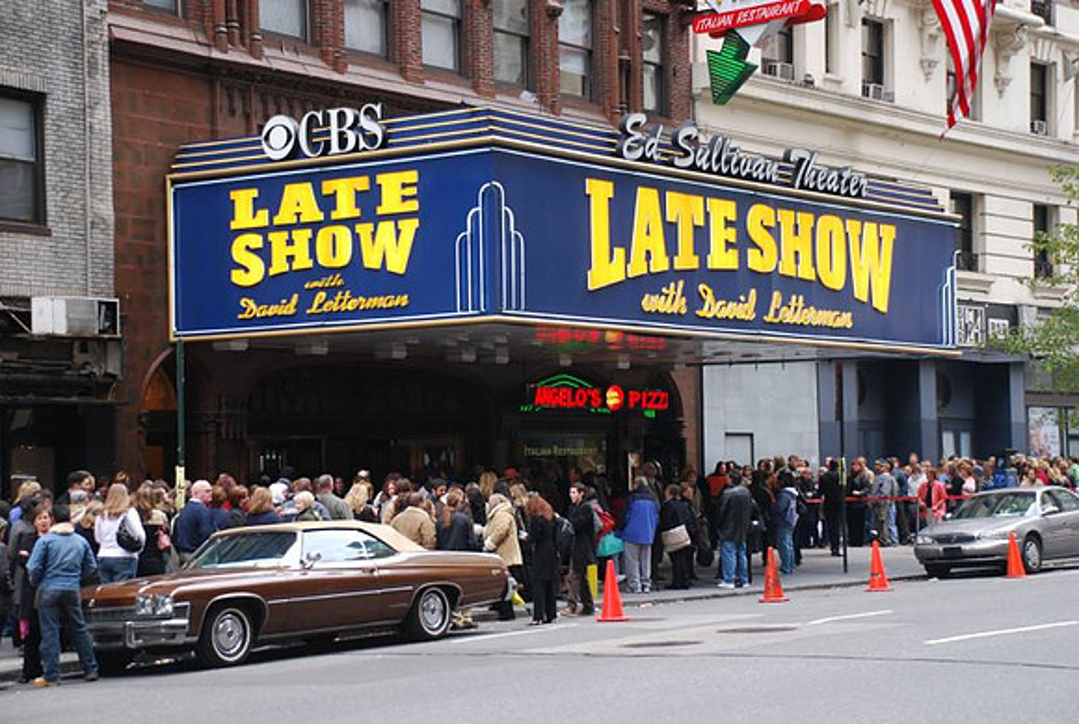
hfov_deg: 26.9
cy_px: 362
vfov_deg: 18.3
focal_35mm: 75
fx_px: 2252
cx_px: 540
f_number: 5
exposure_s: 1/50
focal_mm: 50
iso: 400
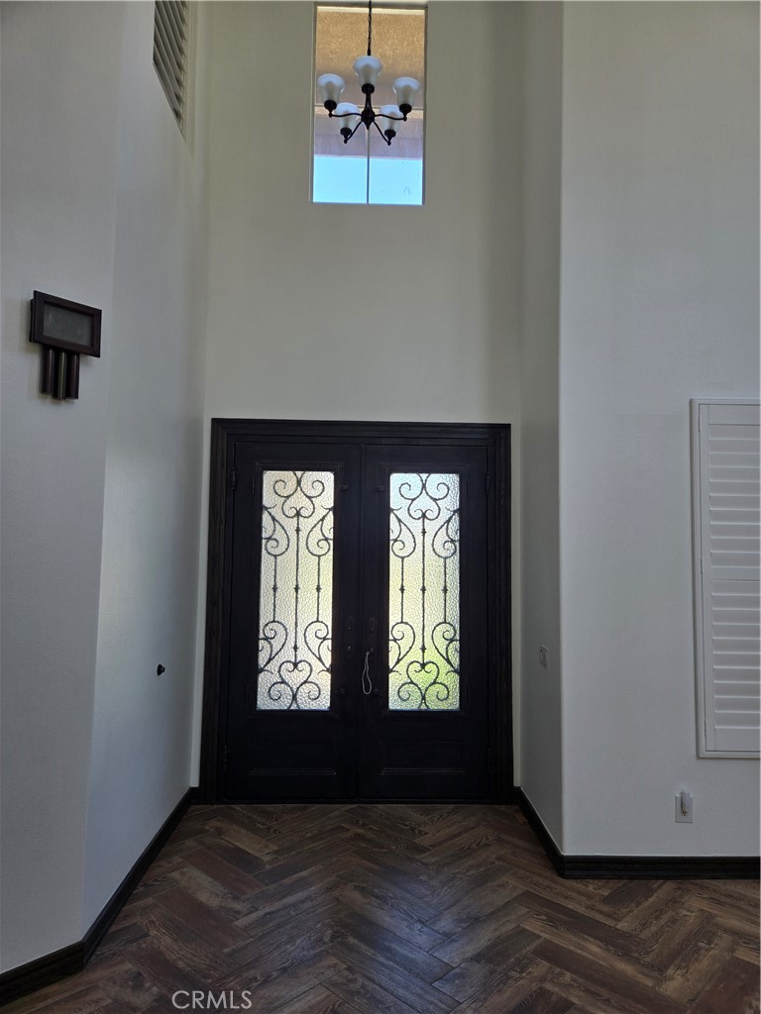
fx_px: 674
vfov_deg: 73.9
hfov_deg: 58.9
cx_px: 380
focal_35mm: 23
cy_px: 507
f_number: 1.8
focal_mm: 5.4
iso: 32
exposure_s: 1/180
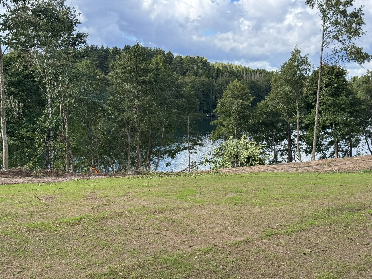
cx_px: 186
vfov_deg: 30.3
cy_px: 140
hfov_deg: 39.7
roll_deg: -0.2
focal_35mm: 48
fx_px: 516
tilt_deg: -5.9
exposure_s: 1/1366
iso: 64
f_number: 1.78
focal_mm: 6.76
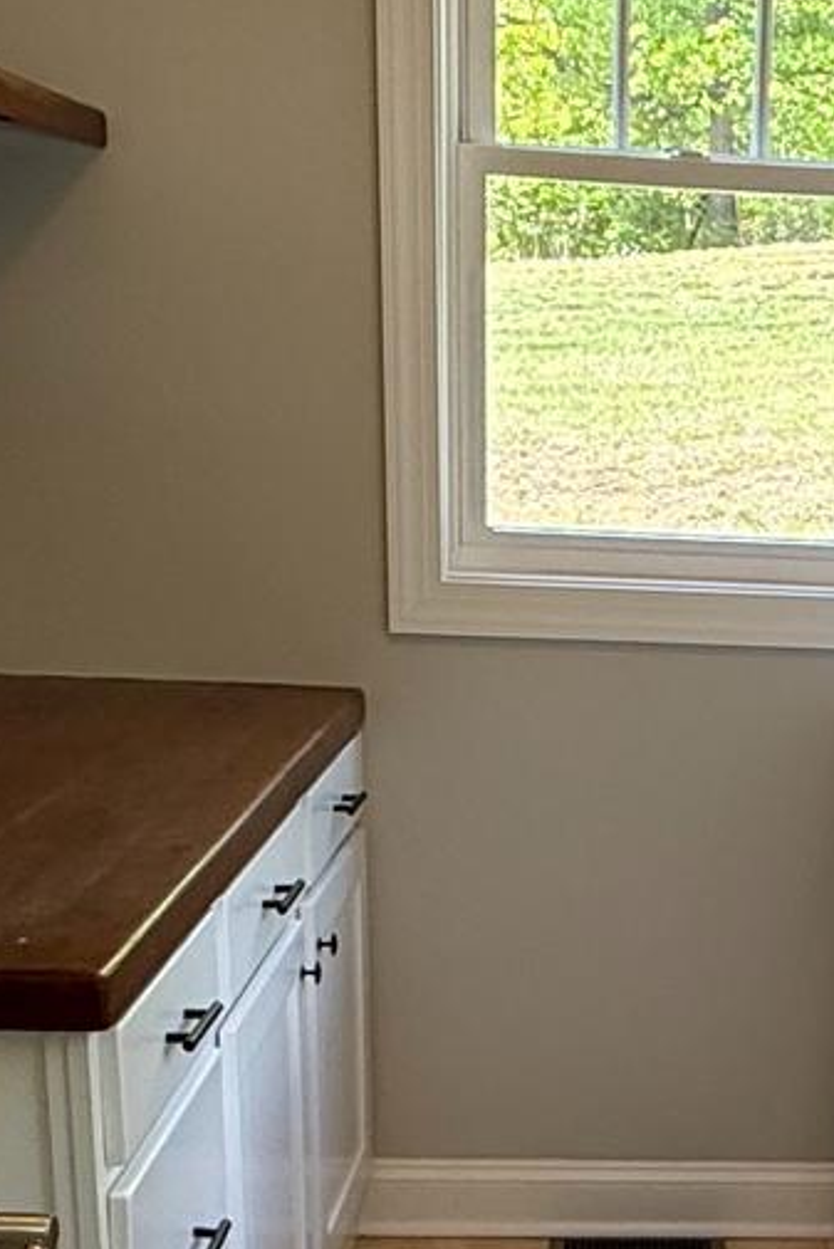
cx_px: 856
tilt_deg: -15.6
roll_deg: -2.5
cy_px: 977
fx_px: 2049
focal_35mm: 59
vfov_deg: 33.1
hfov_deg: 22.1
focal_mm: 2.22
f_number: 2.2
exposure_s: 1/120
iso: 160
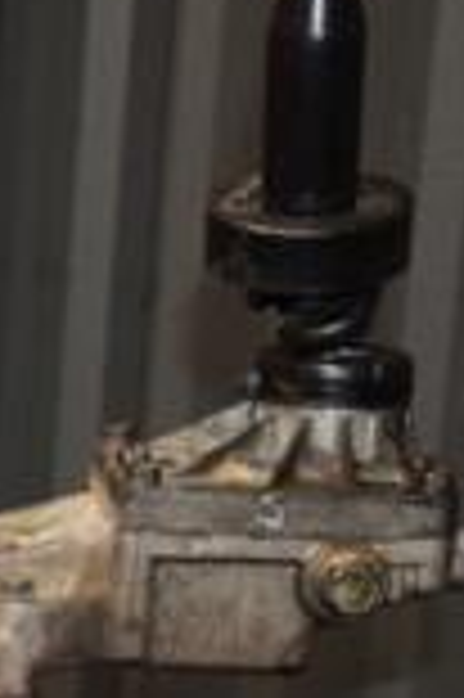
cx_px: -779
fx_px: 2926
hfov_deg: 8.1
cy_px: 617
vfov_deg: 13.5
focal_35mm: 151
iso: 800
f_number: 5
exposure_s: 1/60
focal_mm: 26
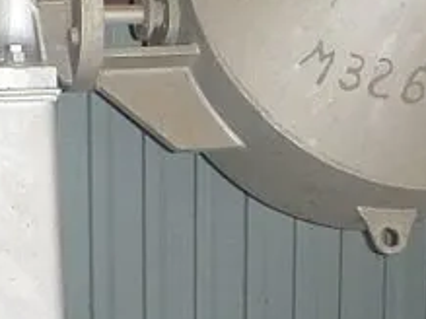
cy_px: 155
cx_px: 226
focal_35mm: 96
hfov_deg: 20.4
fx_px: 1181
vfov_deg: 15.4
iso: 400
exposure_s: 1/60
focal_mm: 4.9
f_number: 3.3
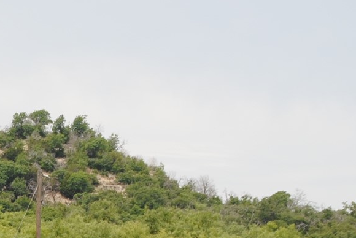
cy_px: 237
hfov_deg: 6.1
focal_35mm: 336
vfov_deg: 4.1
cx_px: -49
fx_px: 3326
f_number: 5.6
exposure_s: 1/500
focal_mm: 60
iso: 100
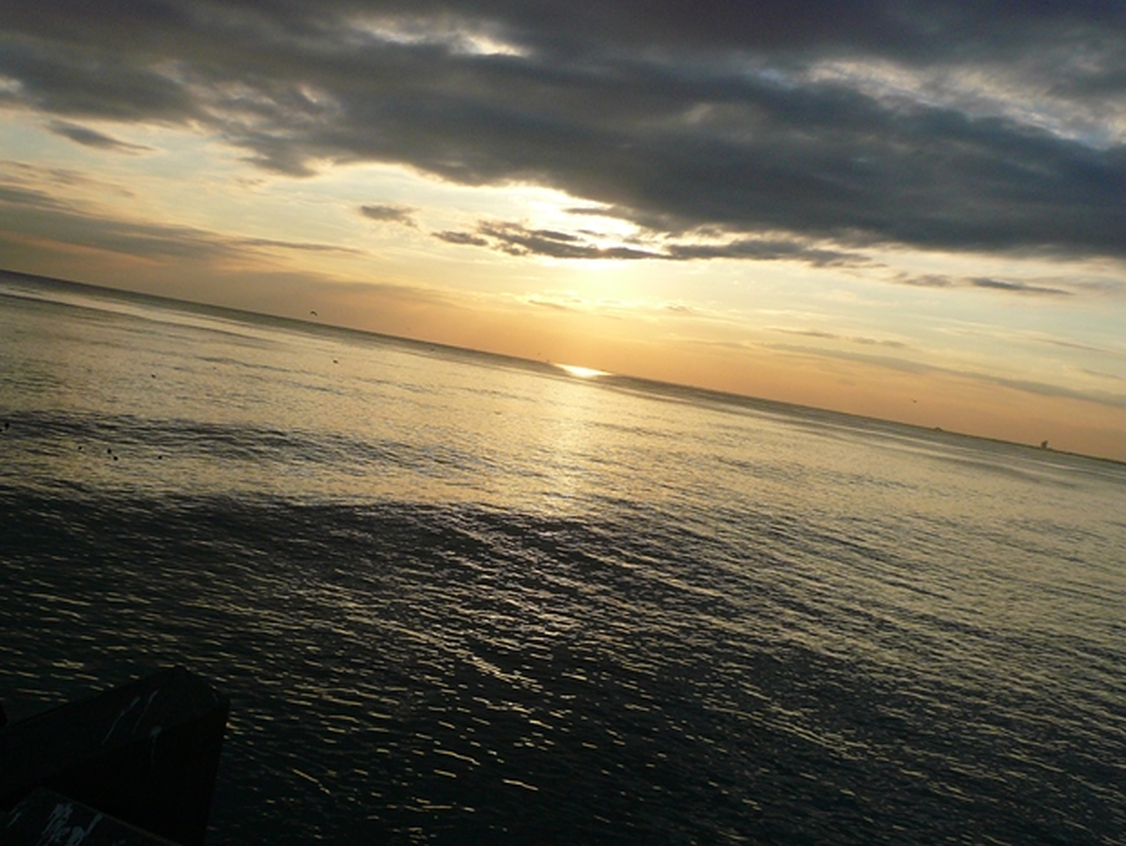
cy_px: 466
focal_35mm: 36
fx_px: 1171
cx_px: 530
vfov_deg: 39.6
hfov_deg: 51.3
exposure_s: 1/320
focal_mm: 4.6
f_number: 8
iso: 100
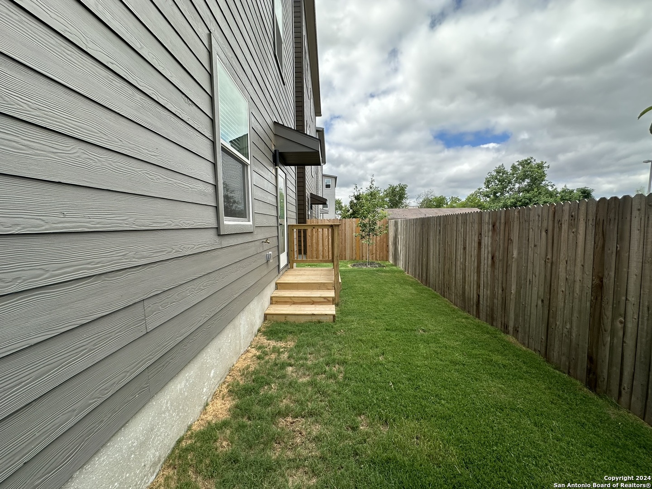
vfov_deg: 85.7
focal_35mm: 14
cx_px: 326
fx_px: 264
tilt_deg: -3.8
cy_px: 244
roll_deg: +0.0
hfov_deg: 102.1
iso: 40
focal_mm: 2.22
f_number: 2.2
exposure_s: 1/716
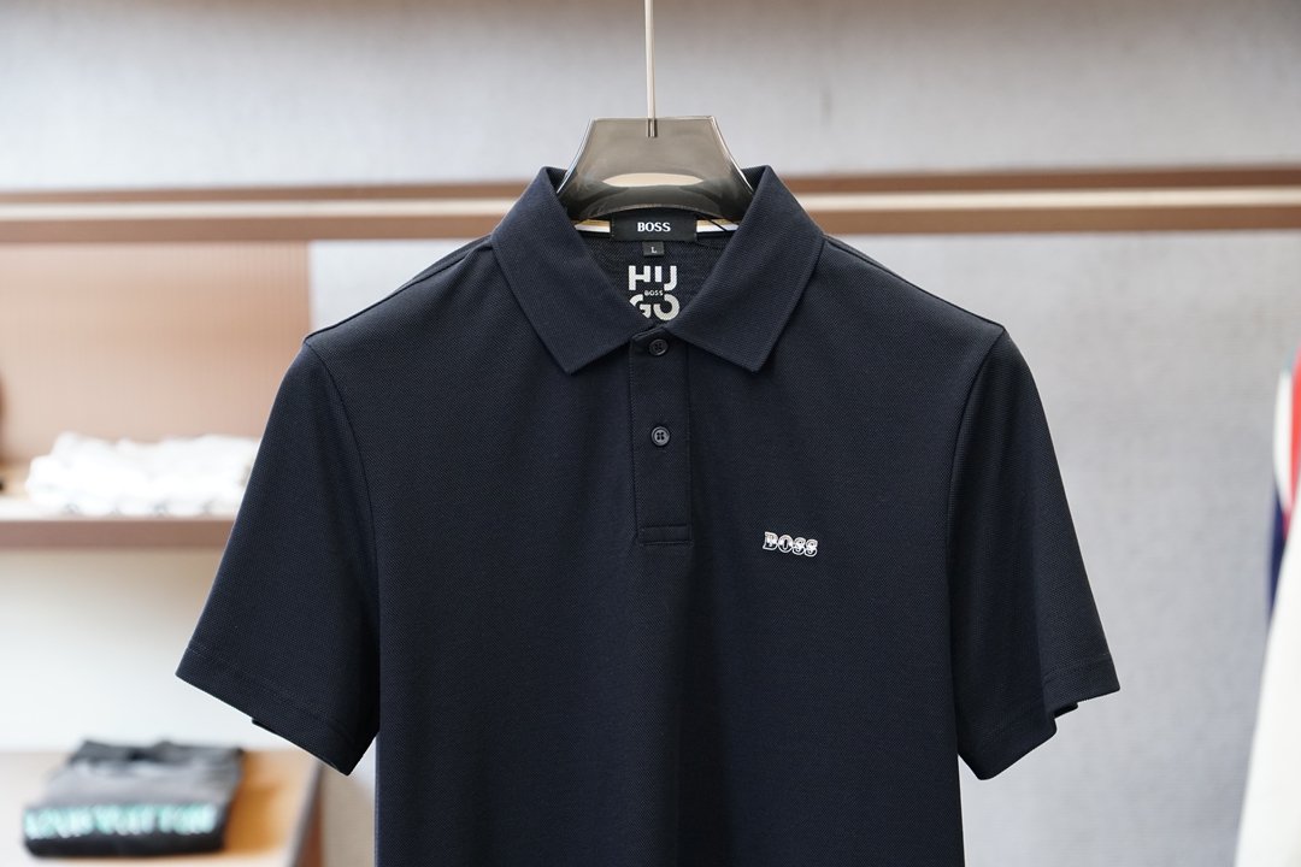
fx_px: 3306
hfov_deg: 22.3
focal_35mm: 92
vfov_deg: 14.9
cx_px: 650
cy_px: 434
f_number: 4
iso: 640
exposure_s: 1/125
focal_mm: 61
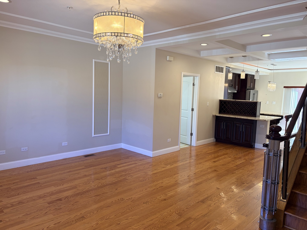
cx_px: 154
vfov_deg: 53.1
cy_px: 115
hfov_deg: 67.3
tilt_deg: -5.6
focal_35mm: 26
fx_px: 231
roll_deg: -0.9
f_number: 1.6
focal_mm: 5.96
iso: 80
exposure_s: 1/136
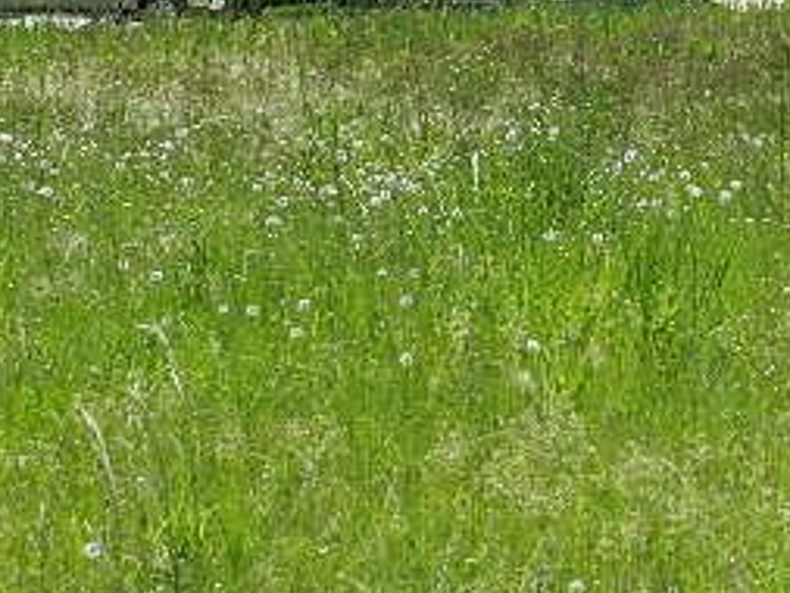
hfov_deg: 10.3
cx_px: 575
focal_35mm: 192
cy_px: 112
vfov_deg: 7.7
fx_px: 4384
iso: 160
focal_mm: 13.5
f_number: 4.8
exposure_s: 1/800
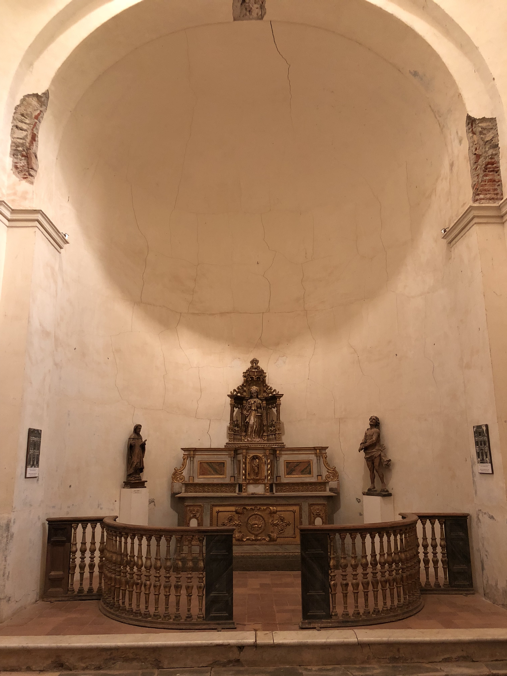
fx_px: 547
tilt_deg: +14.7
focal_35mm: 28
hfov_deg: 49.7
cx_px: 254
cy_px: 338
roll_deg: +0.5
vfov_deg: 63.4
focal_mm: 4
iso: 80
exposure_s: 1/6
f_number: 1.8
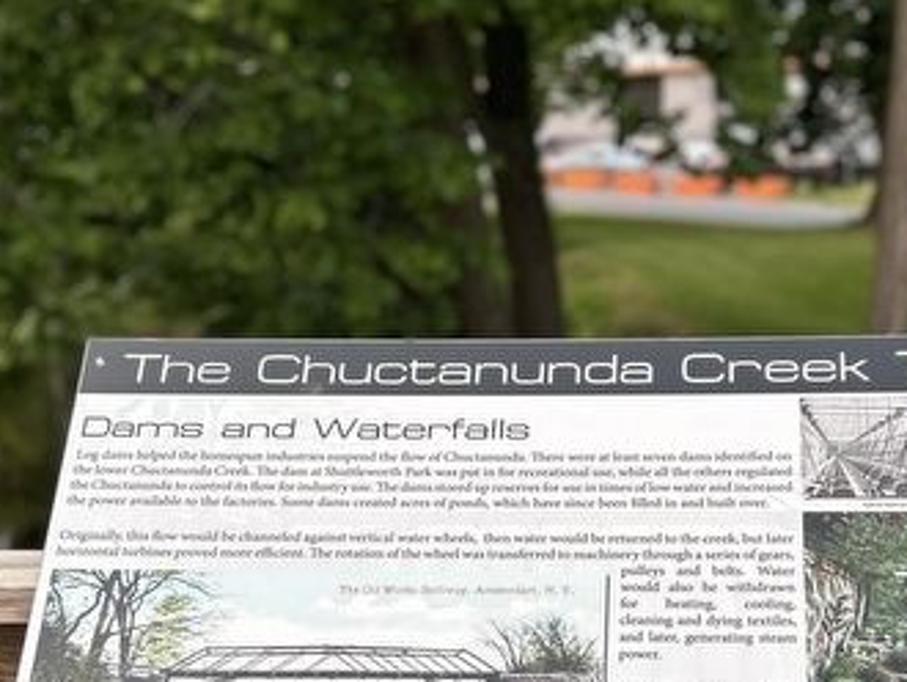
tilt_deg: -15.0
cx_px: 552
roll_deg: +0.5
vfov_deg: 22.7
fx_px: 1652
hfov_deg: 30.6
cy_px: 624
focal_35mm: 63
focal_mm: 5.7
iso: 50
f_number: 1.5
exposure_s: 1/347
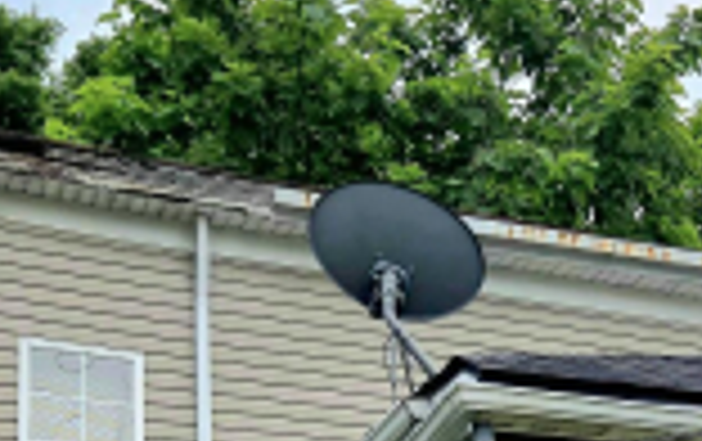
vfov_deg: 11.9
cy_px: 734
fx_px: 1993
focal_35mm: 104
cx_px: 749
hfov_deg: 19.2
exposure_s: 1/2500
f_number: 1.8
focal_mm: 5.4
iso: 25
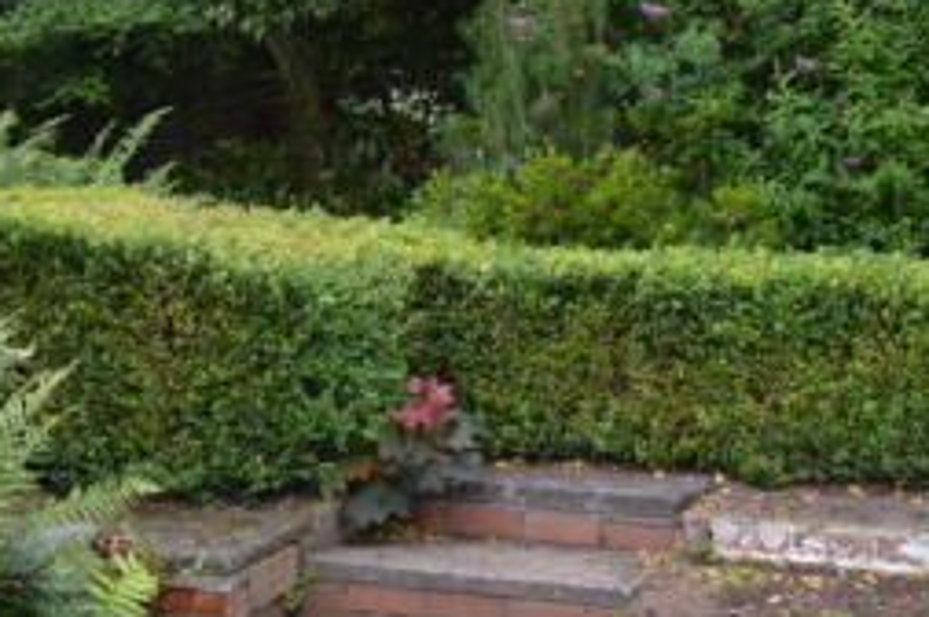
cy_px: 18
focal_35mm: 70
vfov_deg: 18.9
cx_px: 936
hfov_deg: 27.2
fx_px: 1804
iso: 140
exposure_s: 1/125
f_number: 5.6
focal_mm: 18
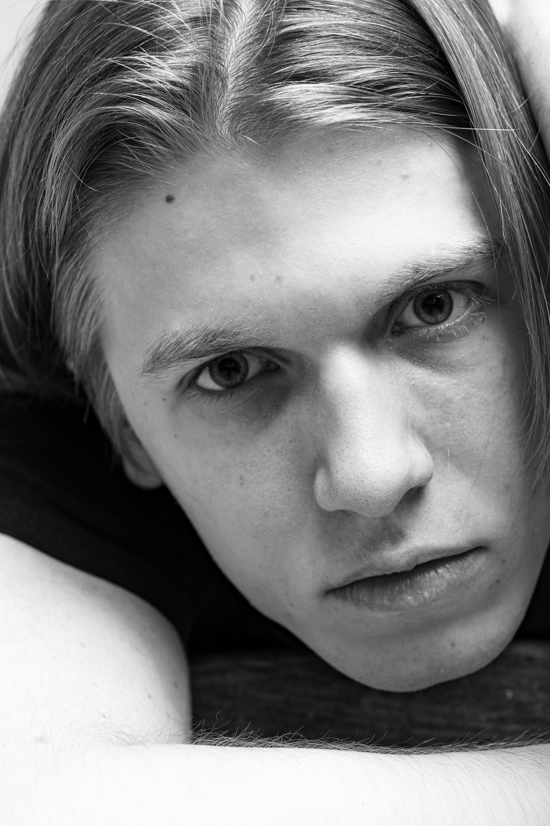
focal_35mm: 89
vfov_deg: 22.9
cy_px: 451
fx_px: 2040
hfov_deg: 15.4
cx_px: 281
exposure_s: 1/160
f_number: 7.1
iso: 100
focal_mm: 75
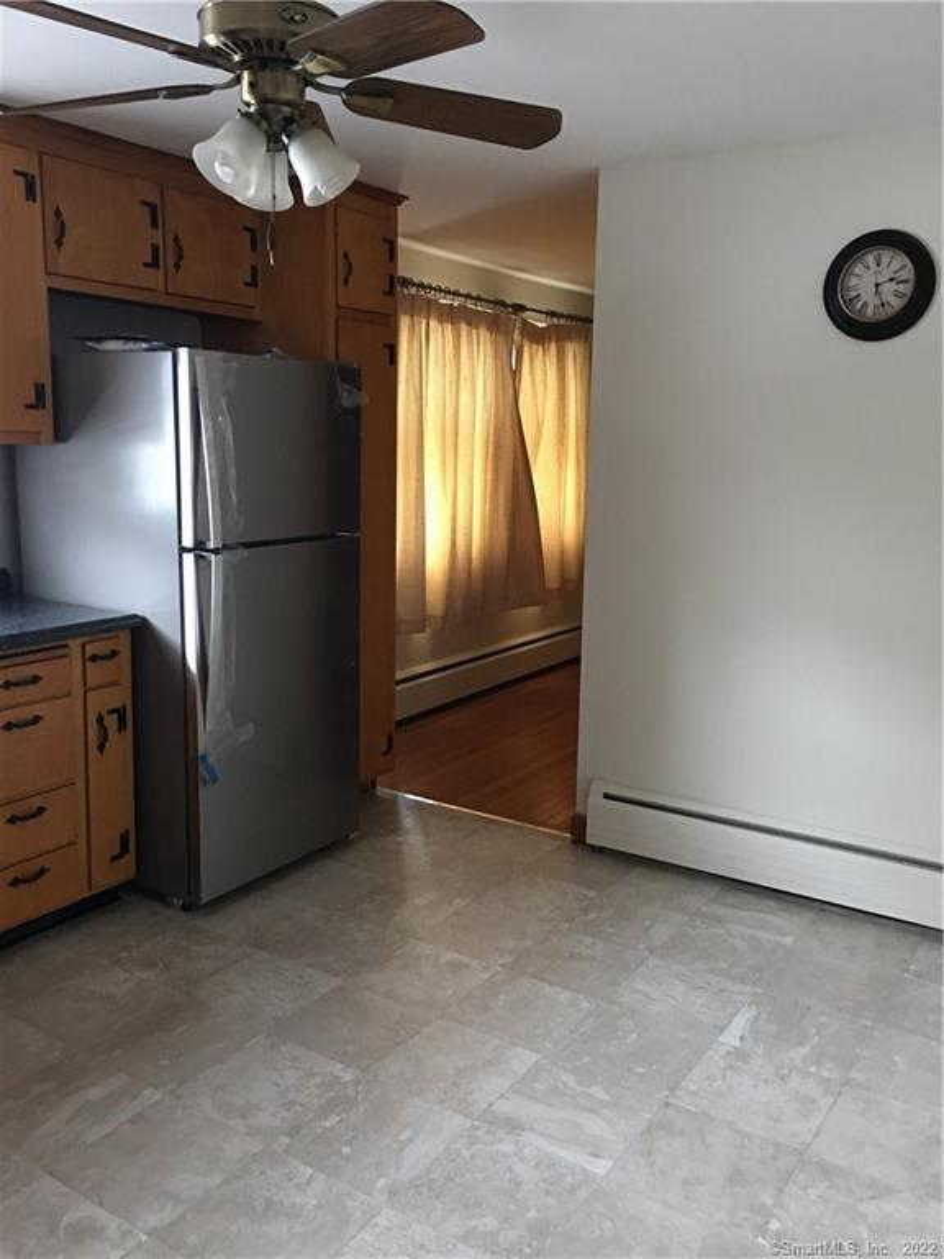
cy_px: 630
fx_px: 1054
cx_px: 472
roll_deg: -1.0
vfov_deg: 61.7
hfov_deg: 48.2
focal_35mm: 29
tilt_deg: -9.3
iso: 100
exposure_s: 1/4
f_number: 2.2
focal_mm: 4.15
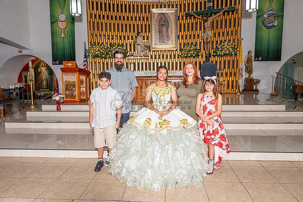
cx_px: 152
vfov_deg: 49.6
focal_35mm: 26
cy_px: 101
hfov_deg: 69.4
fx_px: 219
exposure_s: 1/160
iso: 320
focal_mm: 26
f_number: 7.1
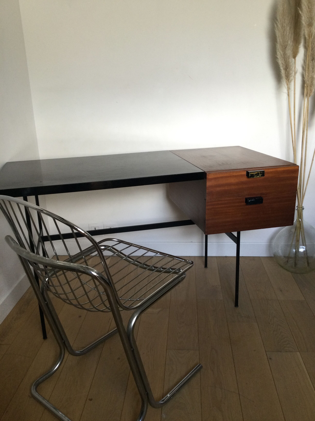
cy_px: 210
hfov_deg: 45.4
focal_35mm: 31
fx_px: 376
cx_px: 158
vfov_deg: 58.4
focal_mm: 3.3
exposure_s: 1/33
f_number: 2.4
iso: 80
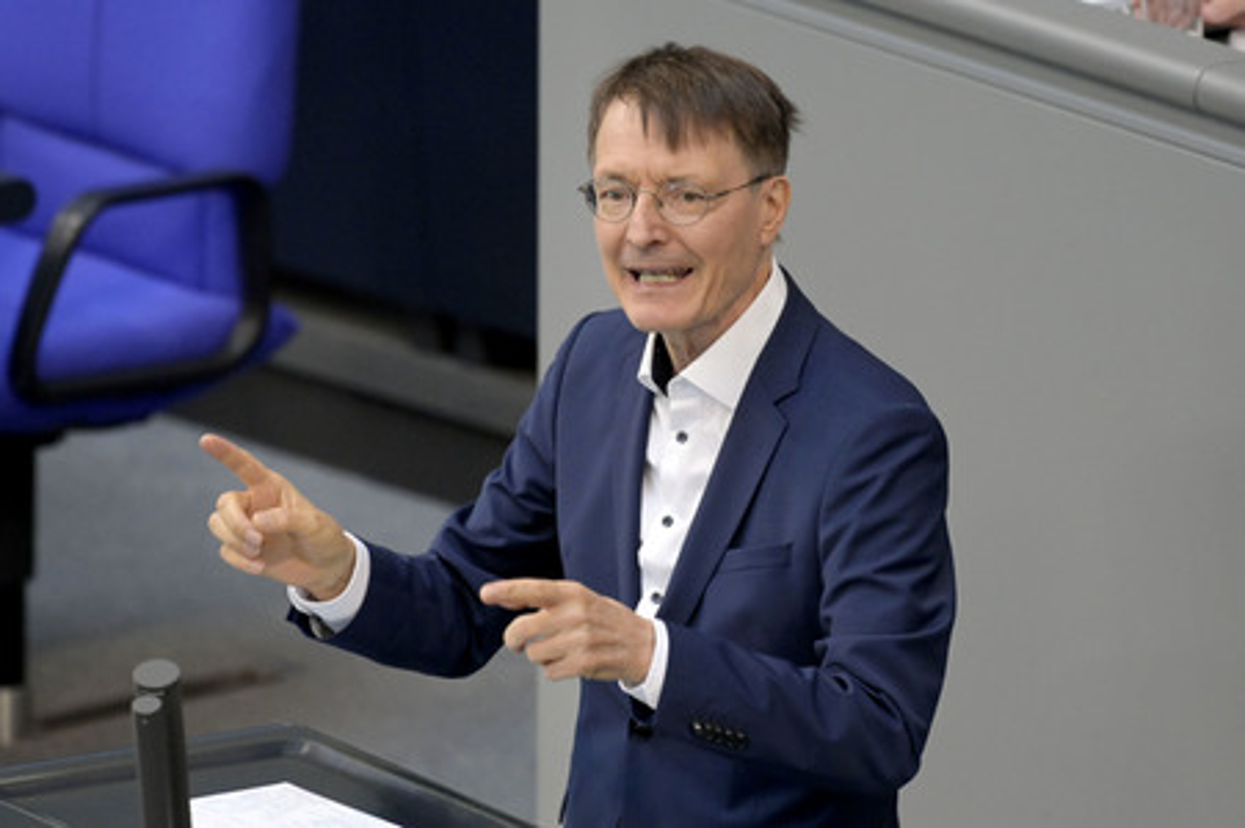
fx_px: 13823
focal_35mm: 400
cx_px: 622
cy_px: 414
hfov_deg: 5.2
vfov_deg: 3.4
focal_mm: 400
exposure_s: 1/400
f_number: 5.6
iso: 8000
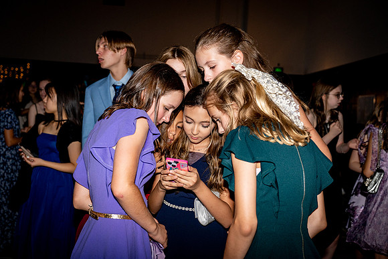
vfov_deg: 31.9
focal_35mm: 42
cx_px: 194
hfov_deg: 46.4
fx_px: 453
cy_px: 130
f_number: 4
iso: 1250
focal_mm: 42
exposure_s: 1/80
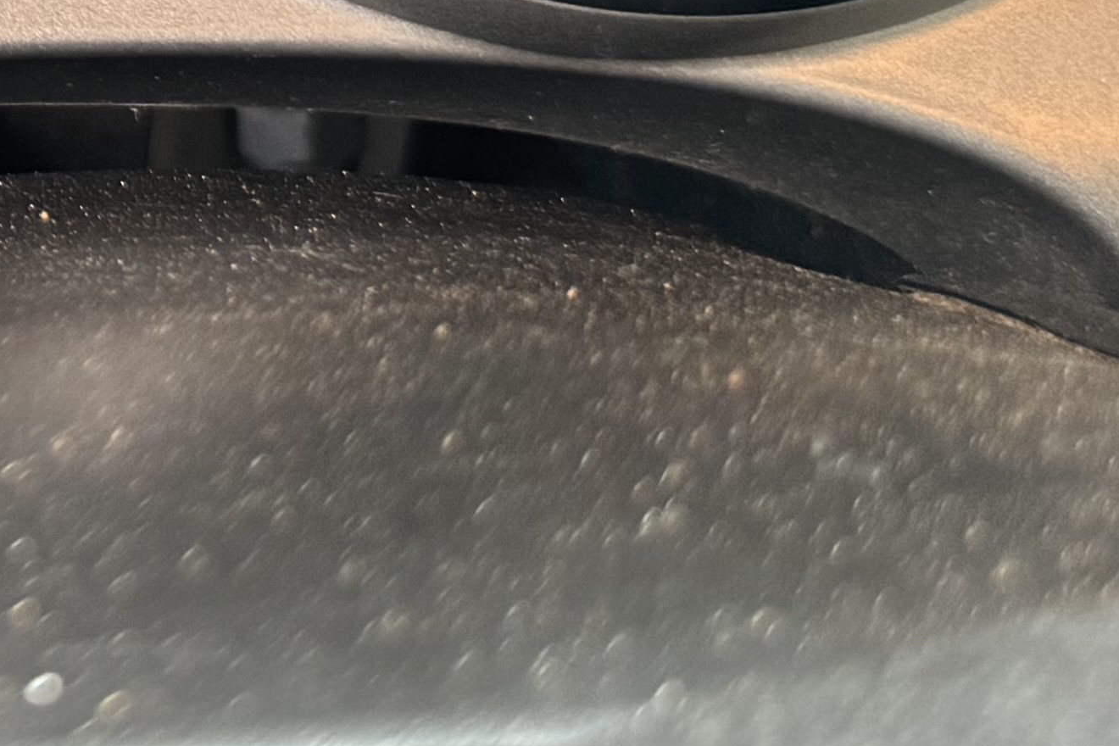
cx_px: -795
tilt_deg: -30.2
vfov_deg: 11.9
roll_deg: +0.2
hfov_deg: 16.4
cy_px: -466
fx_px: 3357
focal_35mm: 108
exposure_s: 1/60
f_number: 1.78
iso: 250
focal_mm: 6.76
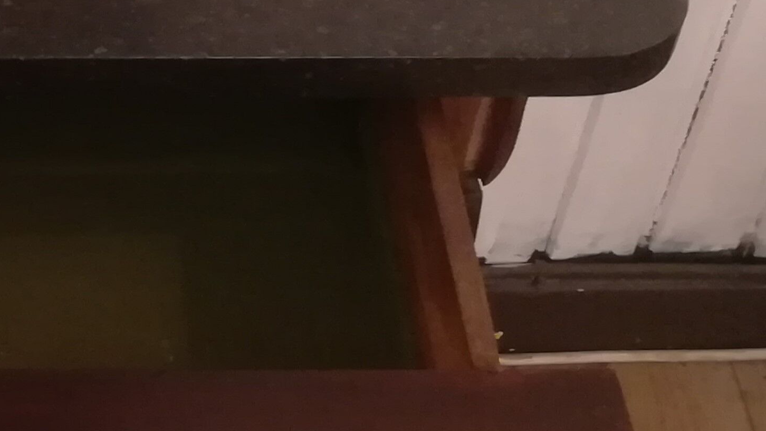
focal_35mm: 87
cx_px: -130
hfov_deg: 22.7
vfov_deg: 13.9
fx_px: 1767
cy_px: 141
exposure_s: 1/14.3
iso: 640
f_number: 2.2
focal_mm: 3.83
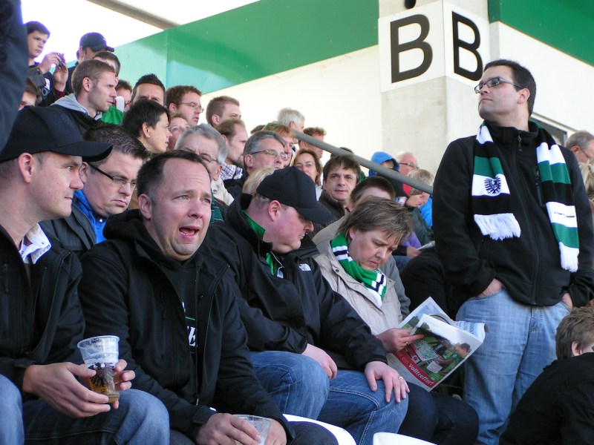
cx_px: 297
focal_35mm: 114
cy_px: 222
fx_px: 1956
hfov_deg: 17.3
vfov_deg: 13.0
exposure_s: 1/125
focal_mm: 17.4
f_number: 3.5
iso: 80
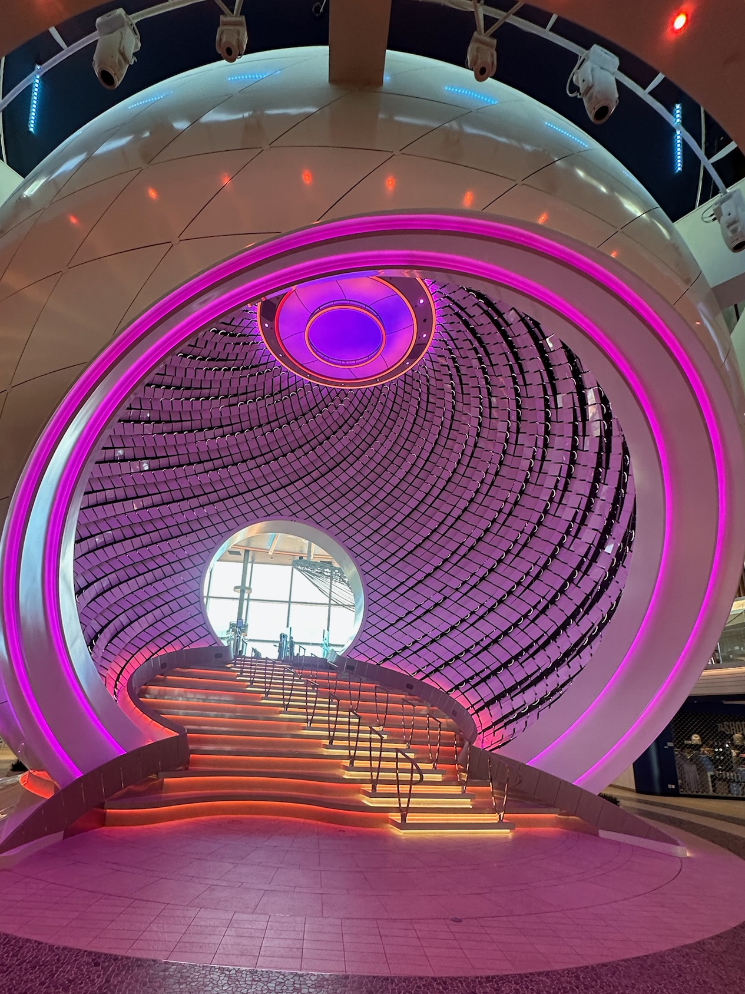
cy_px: 579
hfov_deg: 74.5
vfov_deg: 90.2
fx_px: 488
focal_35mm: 17
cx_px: 337
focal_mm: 2.22
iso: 80
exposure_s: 1/100
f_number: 2.2
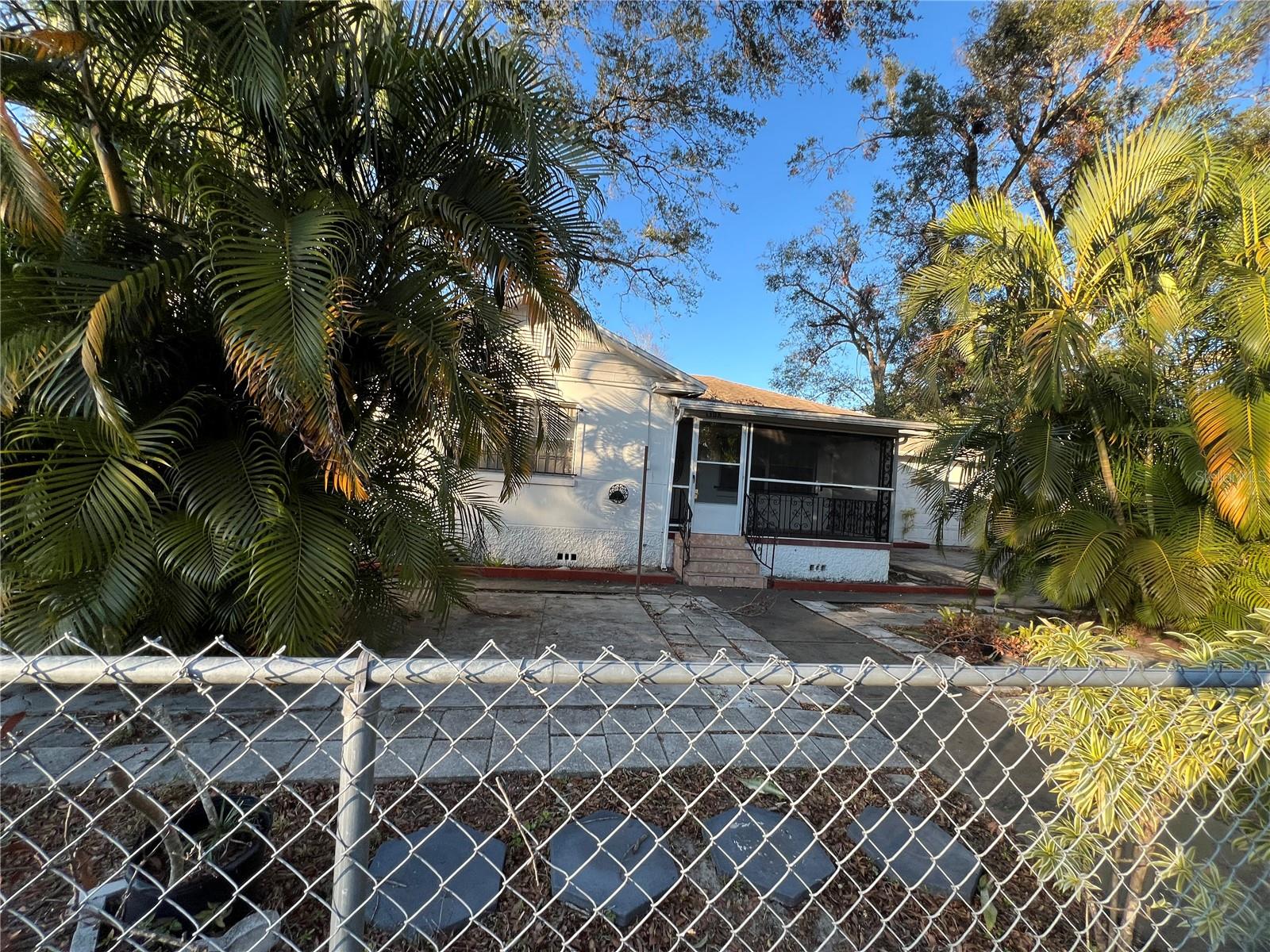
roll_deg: -1.3
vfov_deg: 89.9
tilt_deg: +6.4
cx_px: 635
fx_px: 477
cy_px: 476
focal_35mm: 13
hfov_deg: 106.2
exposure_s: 1/245
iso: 32
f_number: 1.8
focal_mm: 1.57
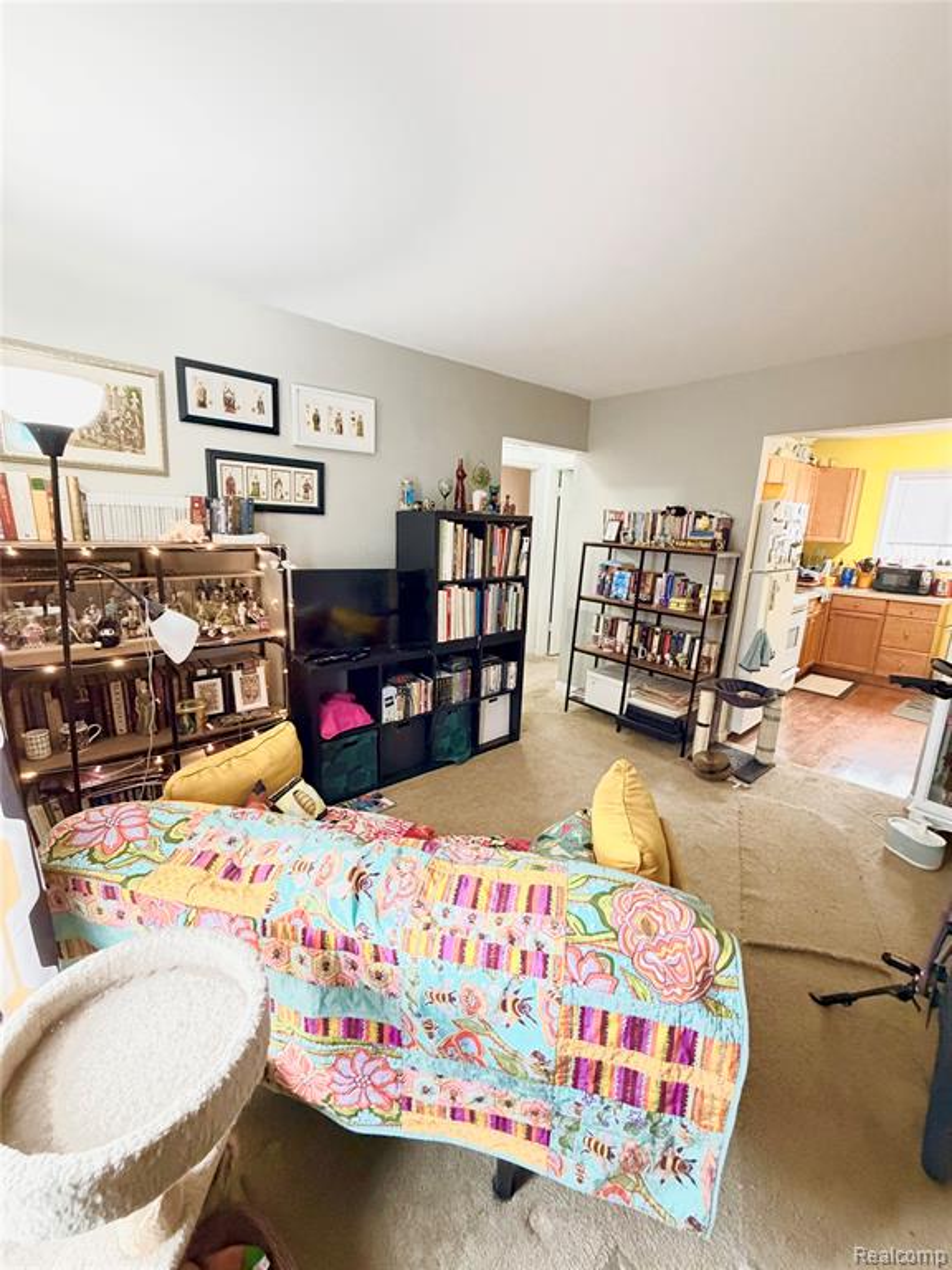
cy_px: 635
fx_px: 513
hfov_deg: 85.7
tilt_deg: -12.5
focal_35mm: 14
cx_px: 476
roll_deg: -2.1
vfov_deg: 102.1
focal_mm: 2.22
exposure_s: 1/60
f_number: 2.2
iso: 640
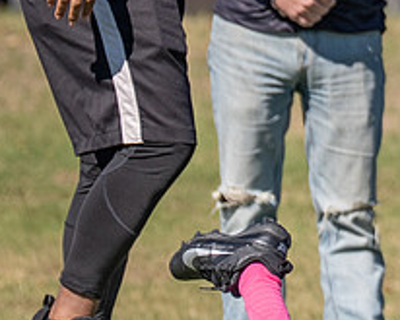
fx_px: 18157
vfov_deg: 1.0
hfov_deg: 1.3
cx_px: 572
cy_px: 65
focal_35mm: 1533
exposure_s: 1/2500
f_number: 2.8
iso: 100
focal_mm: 200
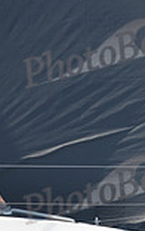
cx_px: 309
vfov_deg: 2.6
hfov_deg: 1.7
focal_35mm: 794
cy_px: 242
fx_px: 5002
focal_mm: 210
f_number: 5.6
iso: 280
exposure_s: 1/1250
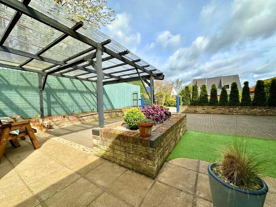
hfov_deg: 102.1
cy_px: 104
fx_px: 112
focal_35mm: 14
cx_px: 138
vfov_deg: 85.7
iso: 40
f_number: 2.2
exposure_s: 1/1304
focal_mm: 2.22
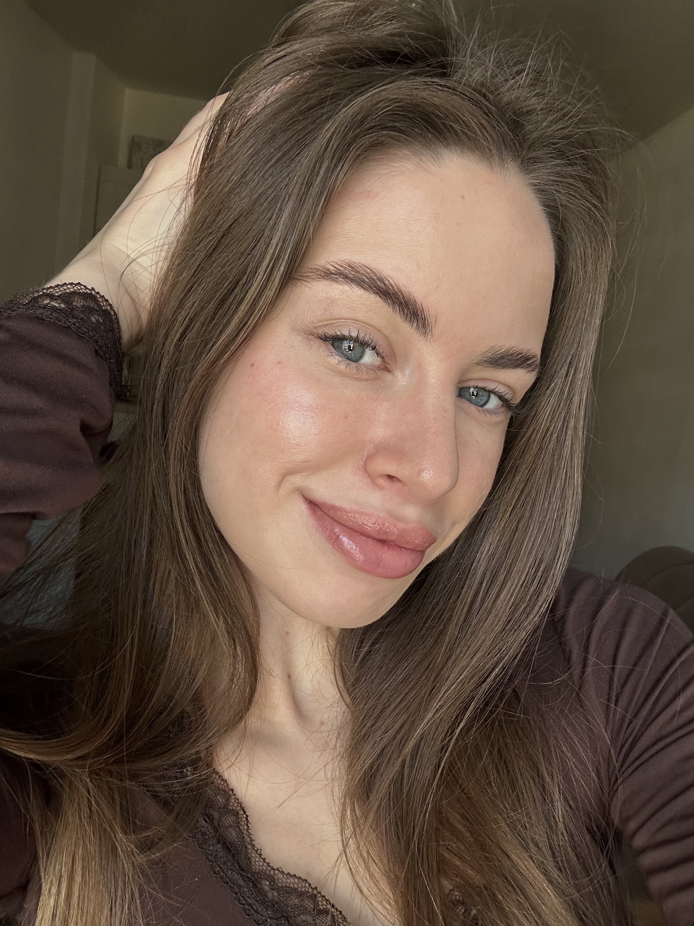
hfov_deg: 46.8
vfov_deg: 60.0
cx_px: 347
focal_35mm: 30
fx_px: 802
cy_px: 463
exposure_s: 1/89
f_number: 1.9
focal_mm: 2.69
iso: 80
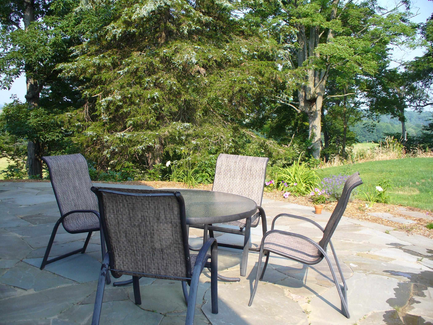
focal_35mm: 37
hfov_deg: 50.1
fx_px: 463
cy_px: 162
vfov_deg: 38.7
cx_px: 216
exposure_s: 1/125
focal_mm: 6.1
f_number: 5.6
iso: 80
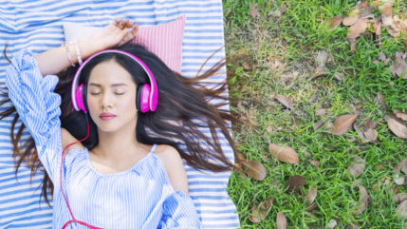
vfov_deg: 25.4
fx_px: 507
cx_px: 200
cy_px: 136
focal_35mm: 47
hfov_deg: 43.7
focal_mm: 44
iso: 200
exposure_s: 1/250
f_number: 3.5
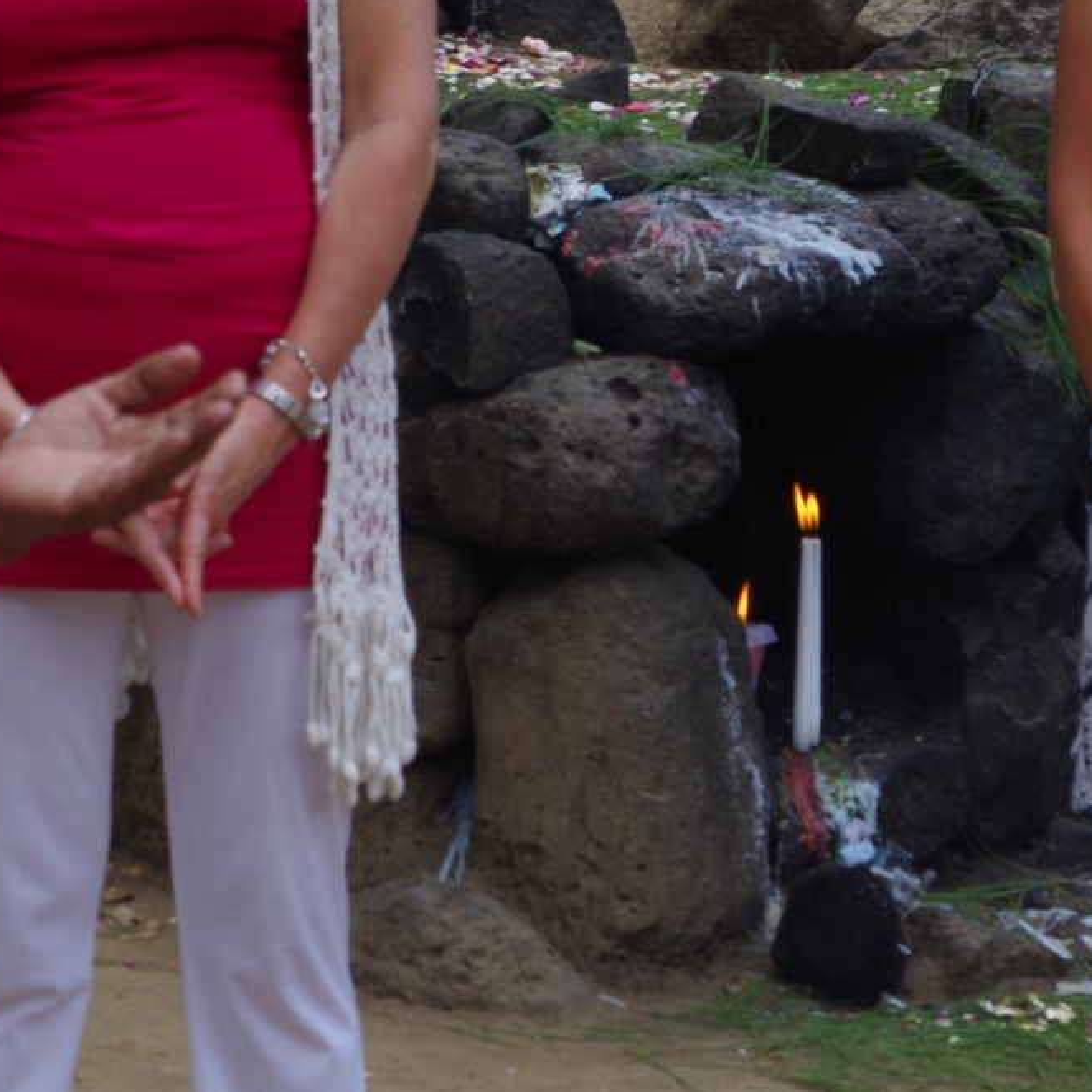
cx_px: 56
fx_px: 7245
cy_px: 769
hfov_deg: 8.6
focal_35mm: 203
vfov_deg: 8.6
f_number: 11
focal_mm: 55
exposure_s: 1/125
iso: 200
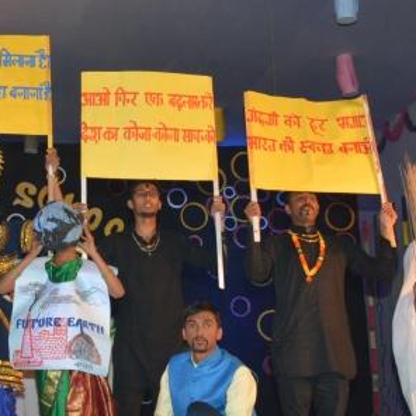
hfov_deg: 18.7
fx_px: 1196
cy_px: 130
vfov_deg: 19.6
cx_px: -84
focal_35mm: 88
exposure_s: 1/80
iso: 800
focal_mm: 20
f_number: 6.3
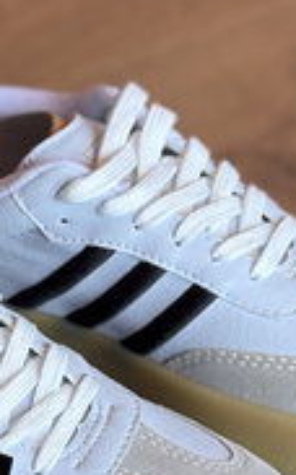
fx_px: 2083
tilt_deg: -41.0
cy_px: 328
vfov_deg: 13.0
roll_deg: +0.3
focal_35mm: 161
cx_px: 21
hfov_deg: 8.1
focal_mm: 5.96
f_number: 1.6
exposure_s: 1/75
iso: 50
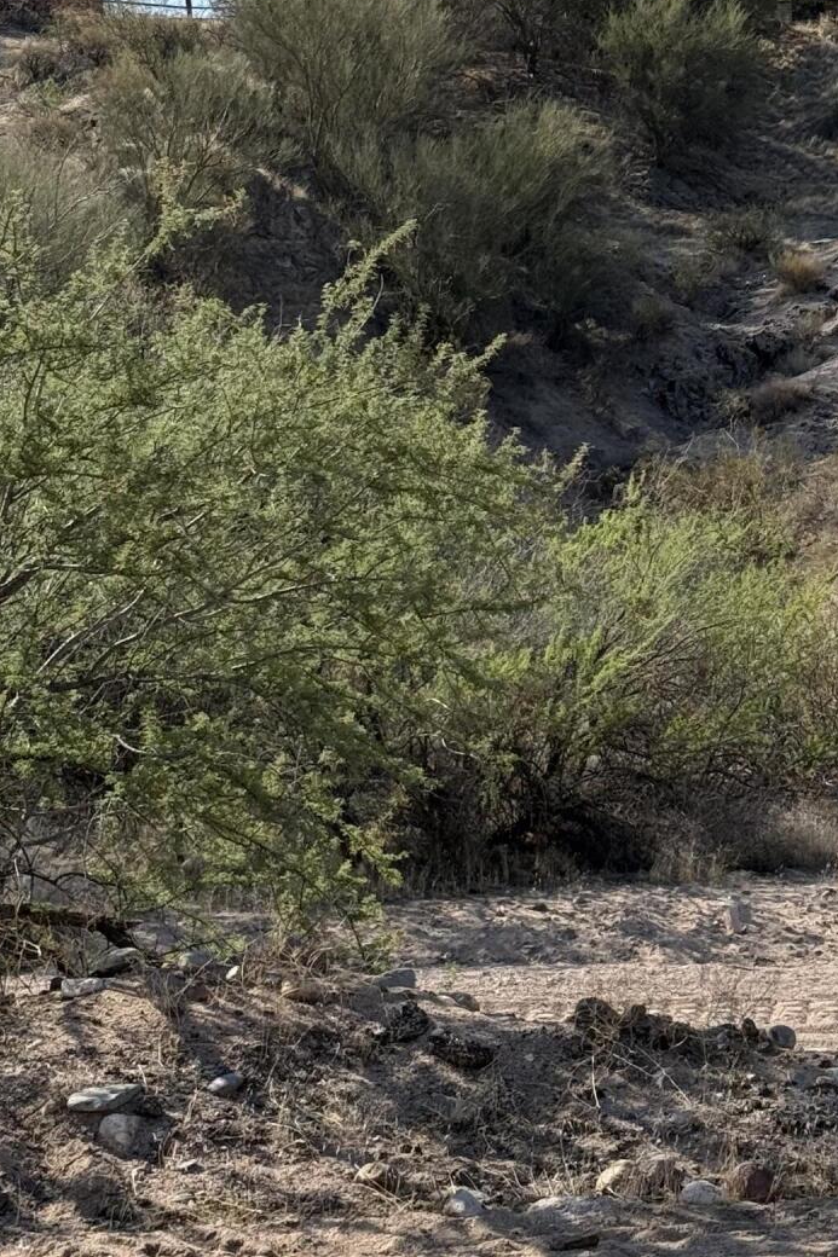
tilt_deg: +1.8
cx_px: 821
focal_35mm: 96
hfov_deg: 14.0
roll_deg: +3.2
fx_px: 3353
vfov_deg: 21.2
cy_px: 436
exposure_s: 1/4587
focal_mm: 6.76
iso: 64
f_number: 1.78
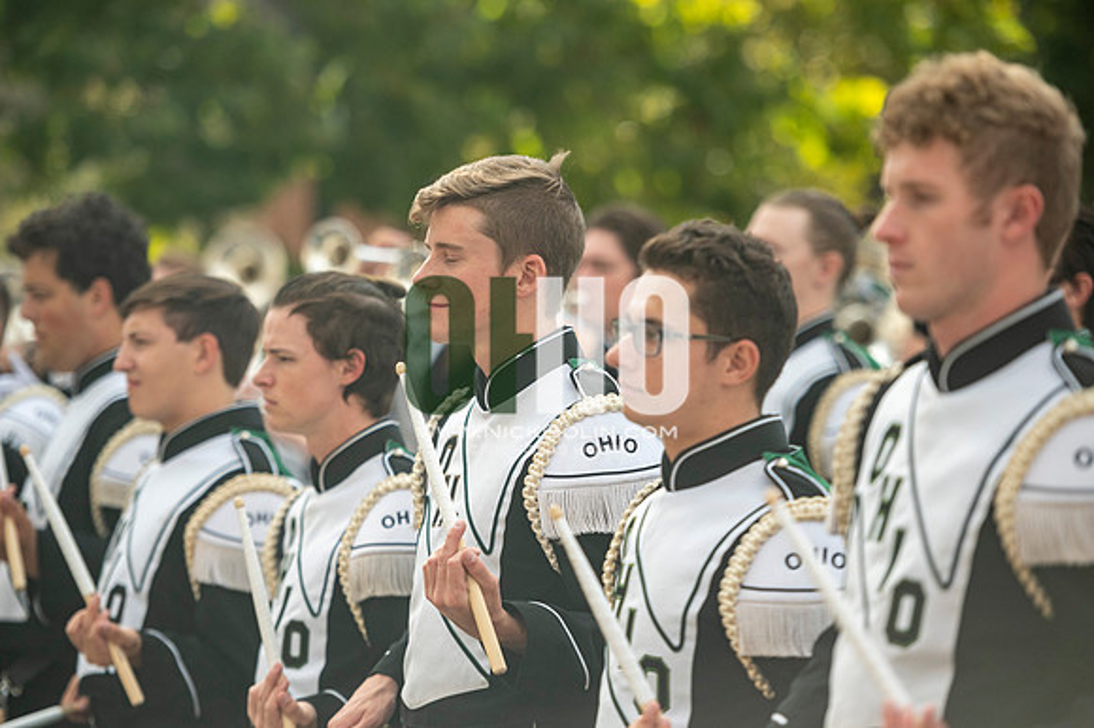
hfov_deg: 12.8
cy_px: 364
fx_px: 4859
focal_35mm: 160
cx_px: 547
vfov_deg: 8.6
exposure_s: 1/8000
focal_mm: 160
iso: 1000
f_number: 2.8
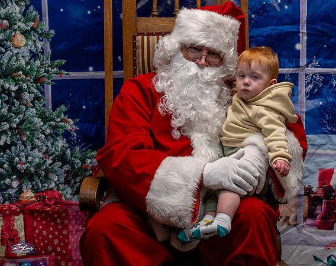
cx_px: 246
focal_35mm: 72
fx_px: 713
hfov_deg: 26.2
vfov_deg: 21.1
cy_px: 90
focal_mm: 44
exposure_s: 1/400
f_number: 4.5
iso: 1600
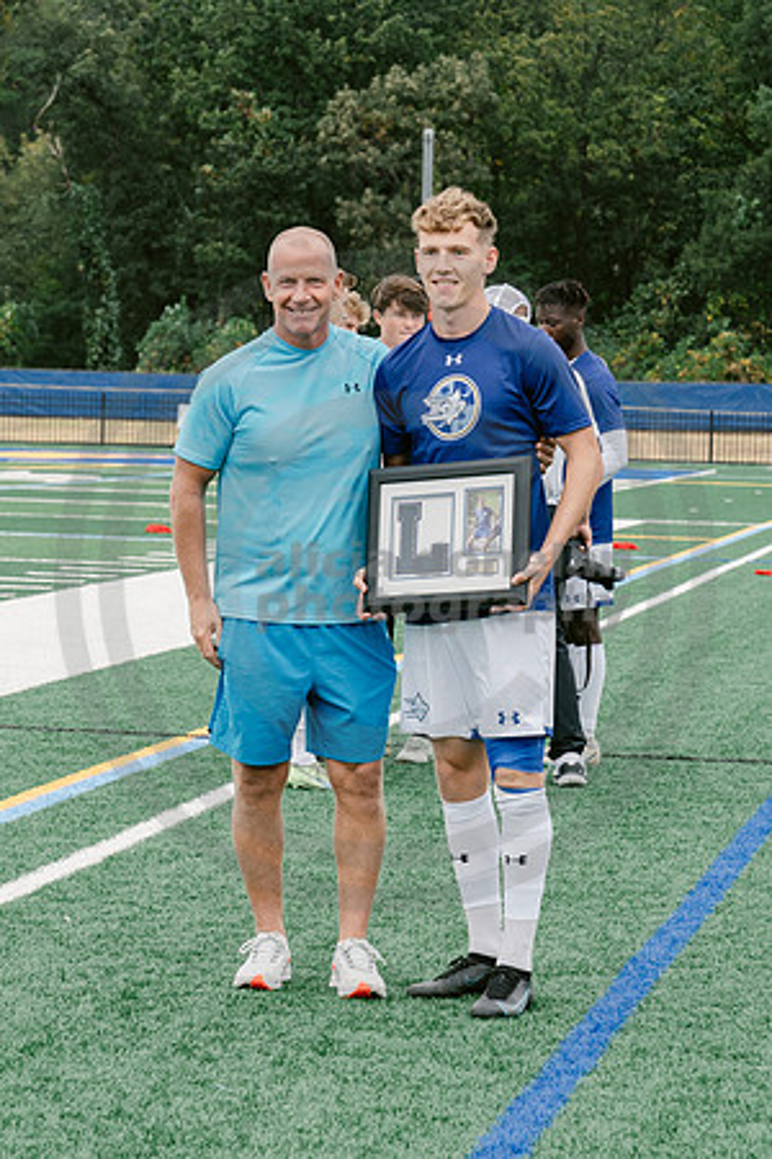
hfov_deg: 10.7
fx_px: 4134
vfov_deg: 15.9
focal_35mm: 129
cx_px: 310
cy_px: 562
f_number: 5.6
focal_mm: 70
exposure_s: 1/500
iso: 400
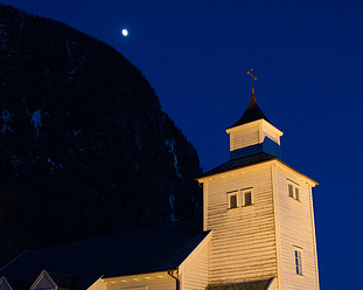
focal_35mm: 47
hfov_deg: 39.6
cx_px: 182
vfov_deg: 31.6
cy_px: 205
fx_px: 504
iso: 1100
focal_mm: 24
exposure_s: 1/25
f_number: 4
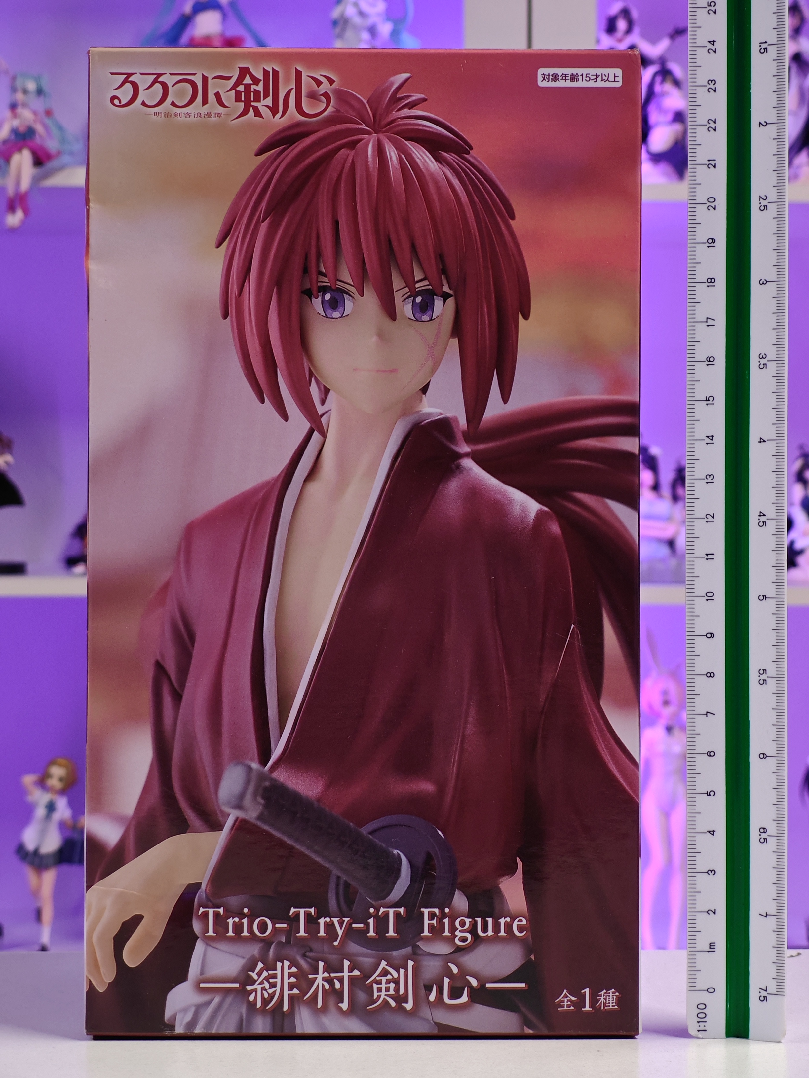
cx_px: 404
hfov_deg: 18.4
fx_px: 2493
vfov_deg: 24.4
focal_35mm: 80
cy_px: 539
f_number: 2.4
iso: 400
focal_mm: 7.48
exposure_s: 1/15.9
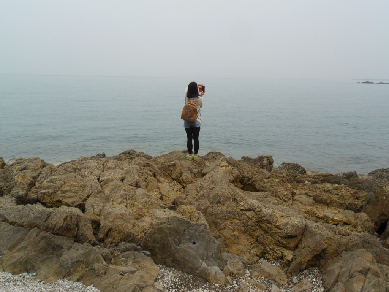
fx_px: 360
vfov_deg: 44.2
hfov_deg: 56.8
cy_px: 146
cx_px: 194
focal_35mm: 32
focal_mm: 5.7
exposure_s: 1/750
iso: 80
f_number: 3.7
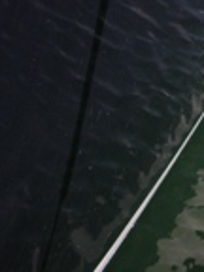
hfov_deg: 12.5
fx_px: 927
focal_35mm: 118
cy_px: -140
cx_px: 174
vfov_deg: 15.4
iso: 50
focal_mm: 6.3
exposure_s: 1/350
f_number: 3.3
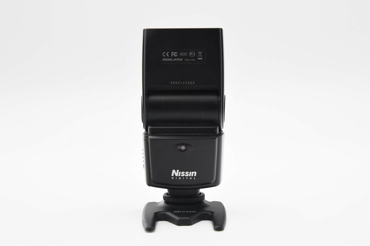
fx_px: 524
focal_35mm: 51
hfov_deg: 38.9
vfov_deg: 26.5
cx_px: 185
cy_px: 123
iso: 1600
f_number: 8
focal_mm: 34
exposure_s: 1/100
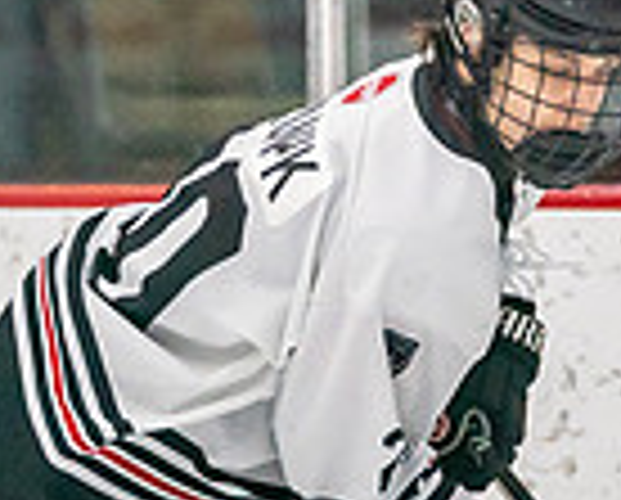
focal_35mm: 706
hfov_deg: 2.7
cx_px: 287
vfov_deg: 2.2
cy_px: 691
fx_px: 13003
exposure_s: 1/1250
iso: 3200
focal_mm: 147
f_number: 2.8
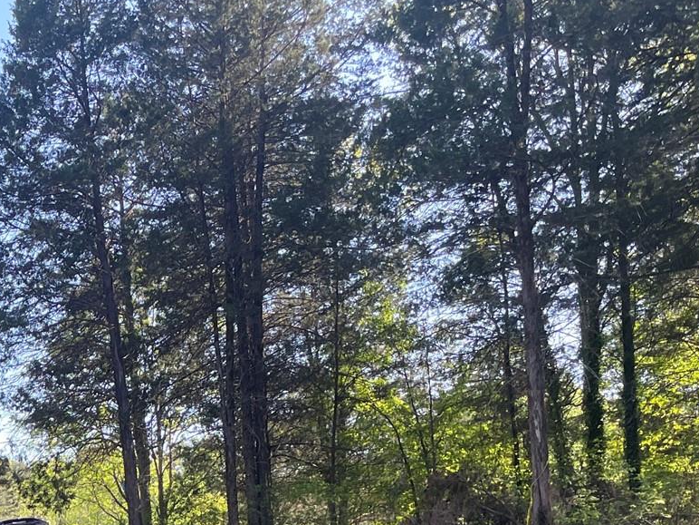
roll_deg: +5.1
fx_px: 1393
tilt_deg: +0.5
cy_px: 658
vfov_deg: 19.8
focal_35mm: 69
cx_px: -158
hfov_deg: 25.1
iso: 32
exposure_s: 1/332
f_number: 1.6
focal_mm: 4.2
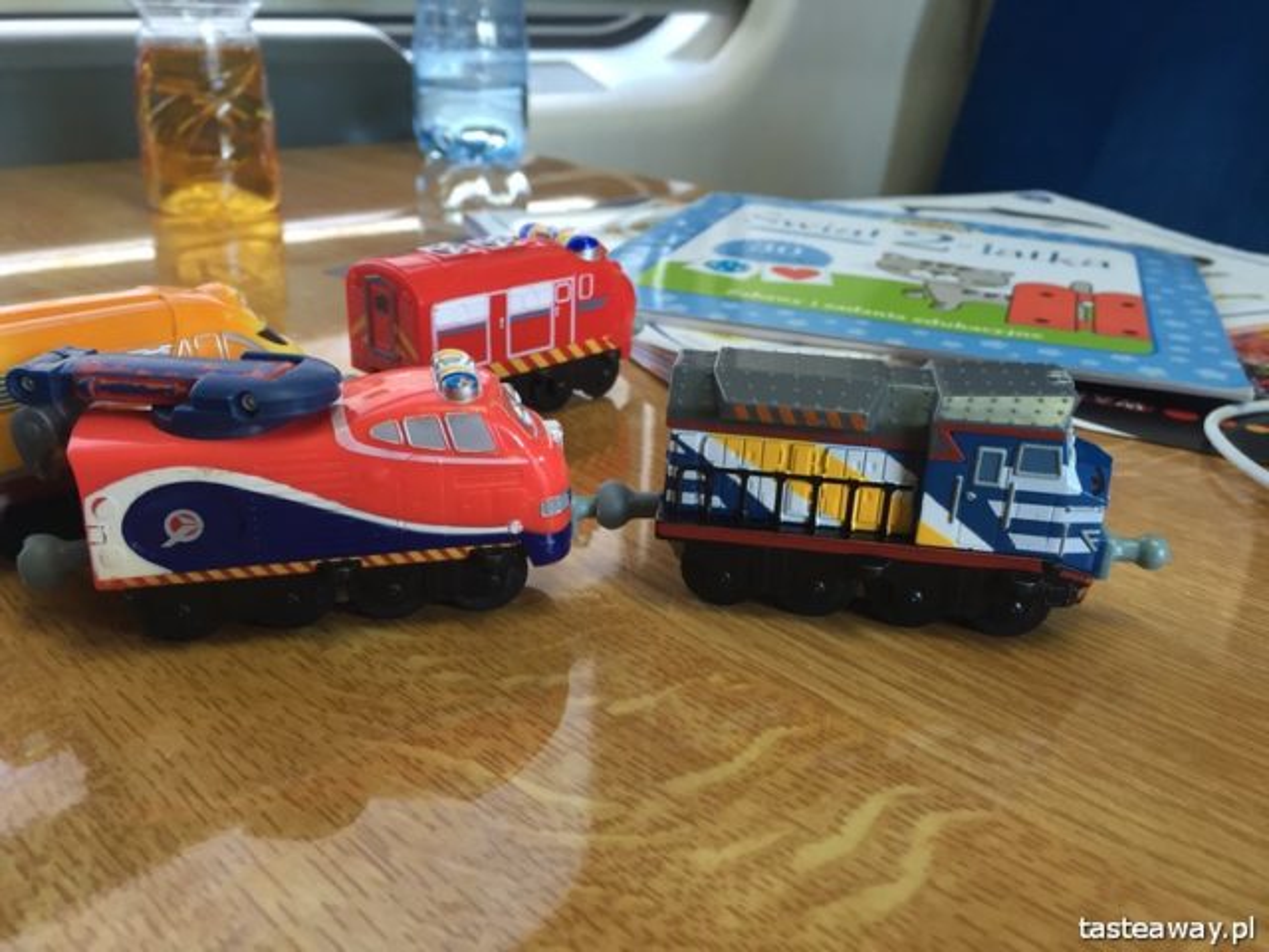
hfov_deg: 61.7
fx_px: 1063
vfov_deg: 48.2
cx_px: 634
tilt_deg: -22.4
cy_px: 476
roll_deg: -1.2
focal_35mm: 29
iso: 80
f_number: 2.2
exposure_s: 1/33
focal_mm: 4.15
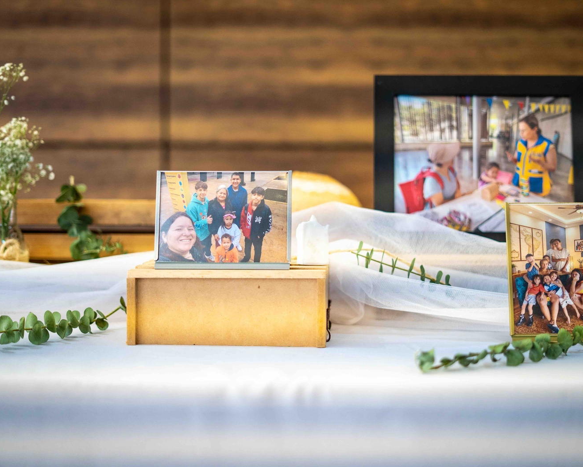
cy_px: 236
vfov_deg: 26.7
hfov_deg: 33.0
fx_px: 984
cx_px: 310
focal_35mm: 57
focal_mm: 50
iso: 1000
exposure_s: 1/320
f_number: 1.8
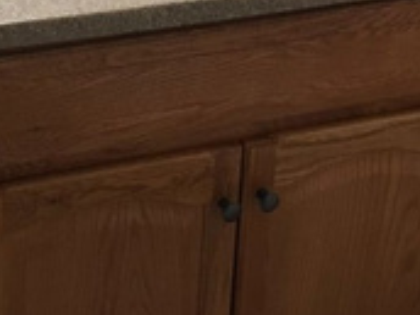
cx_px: 117
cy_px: -142
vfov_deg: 13.0
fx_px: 1310
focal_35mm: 108
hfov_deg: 18.1
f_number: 2.2
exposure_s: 1/30
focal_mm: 4.15
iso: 32
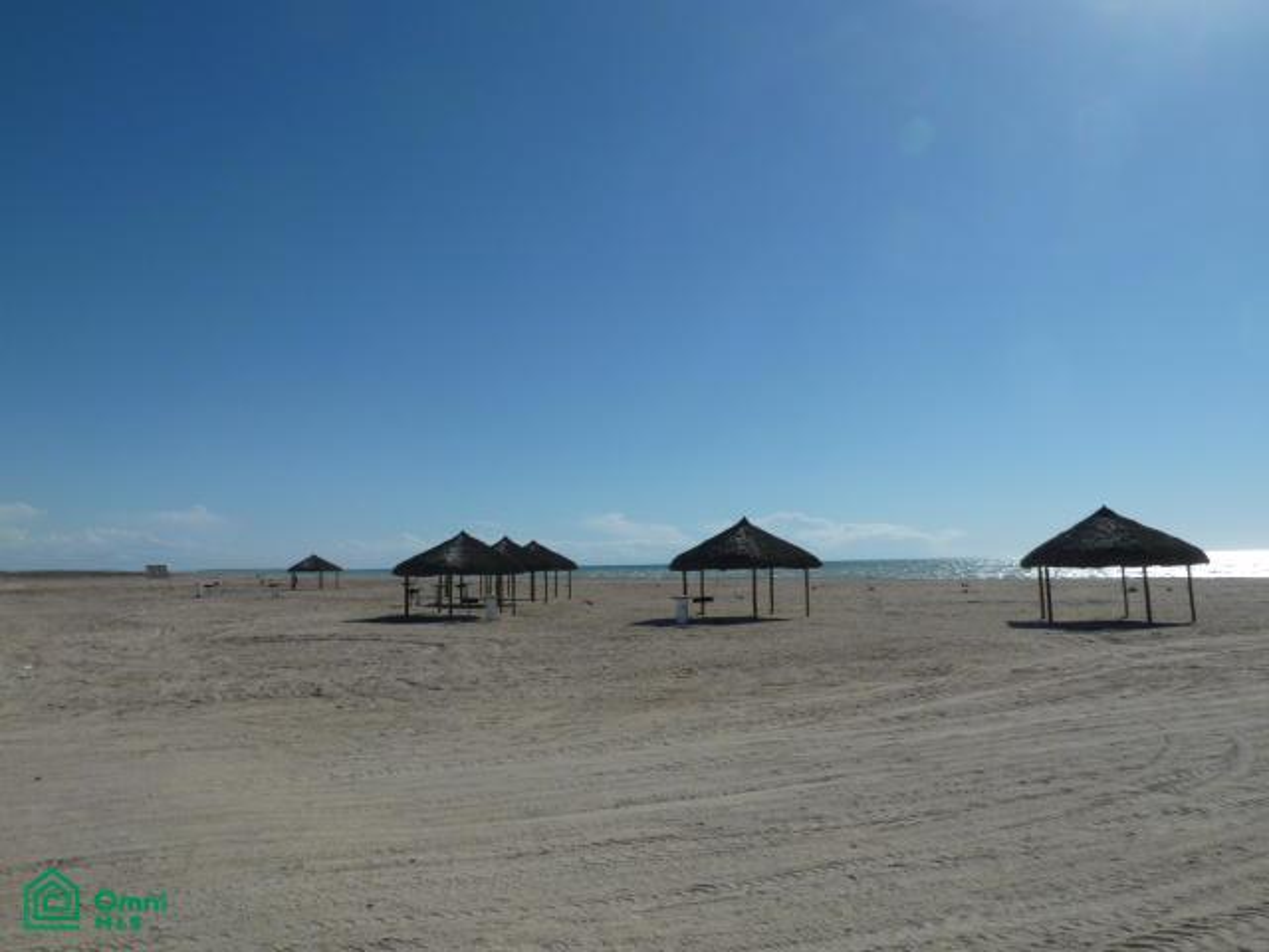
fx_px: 916
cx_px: 634
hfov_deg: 69.4
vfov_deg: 54.9
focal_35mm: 25
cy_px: 476
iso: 80
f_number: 5.6
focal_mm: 4.1
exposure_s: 1/1000
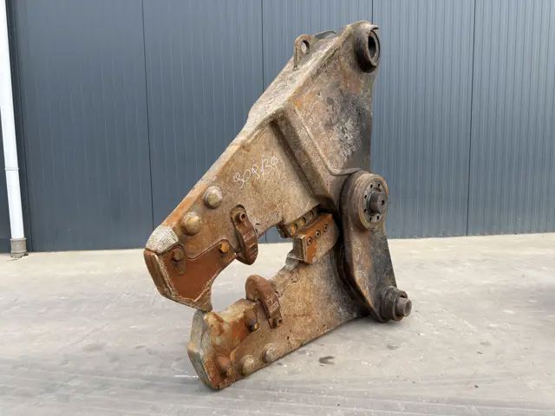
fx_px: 385
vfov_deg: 56.8
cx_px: 278
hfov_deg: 71.6
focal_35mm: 24
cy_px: 208
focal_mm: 6.76
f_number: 1.78
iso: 64
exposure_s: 1/314
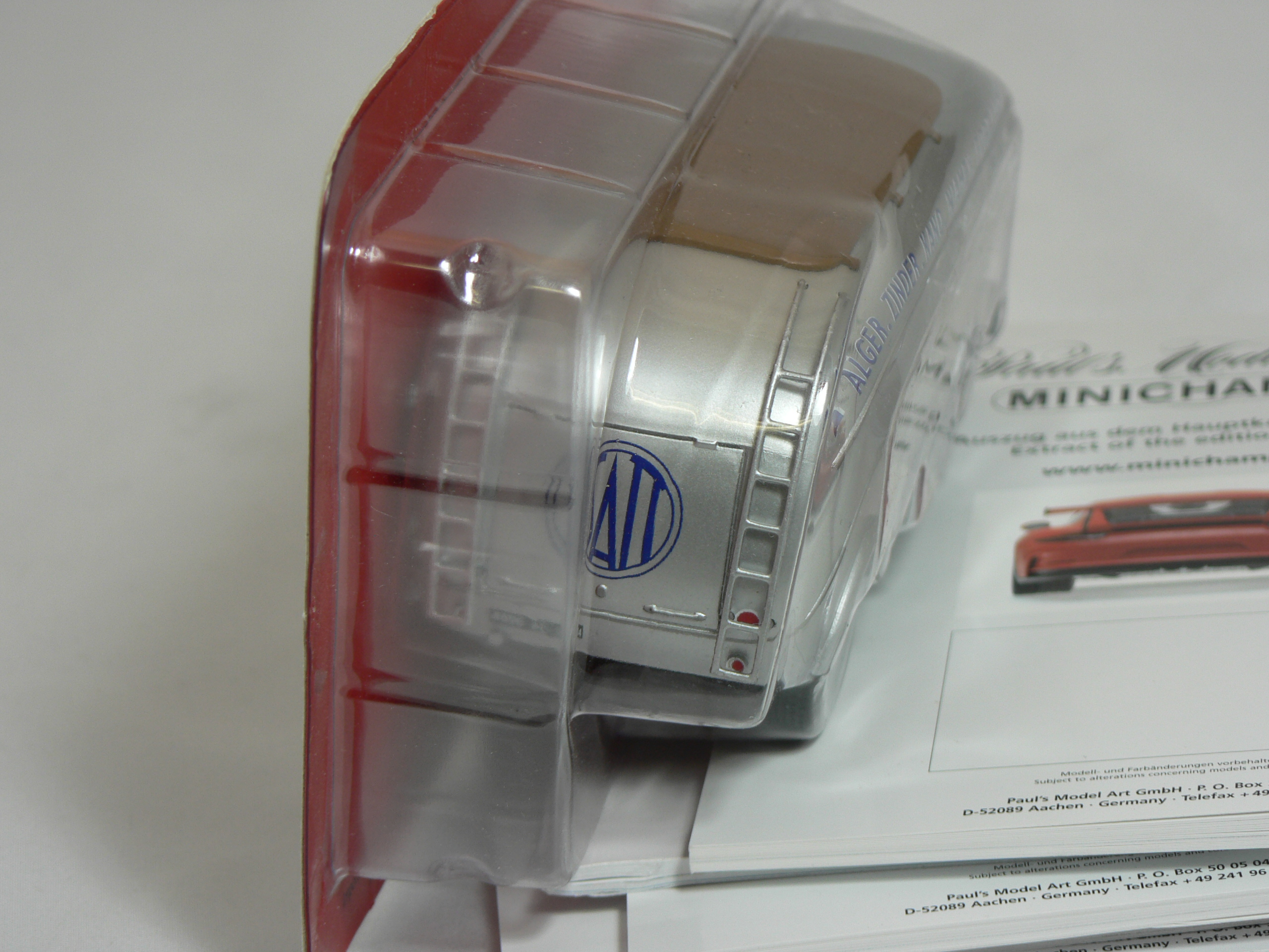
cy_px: 476
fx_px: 4766
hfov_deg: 15.2
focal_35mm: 130
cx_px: 634
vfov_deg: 11.4
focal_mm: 21.6
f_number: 3.2
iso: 80
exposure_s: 1/50
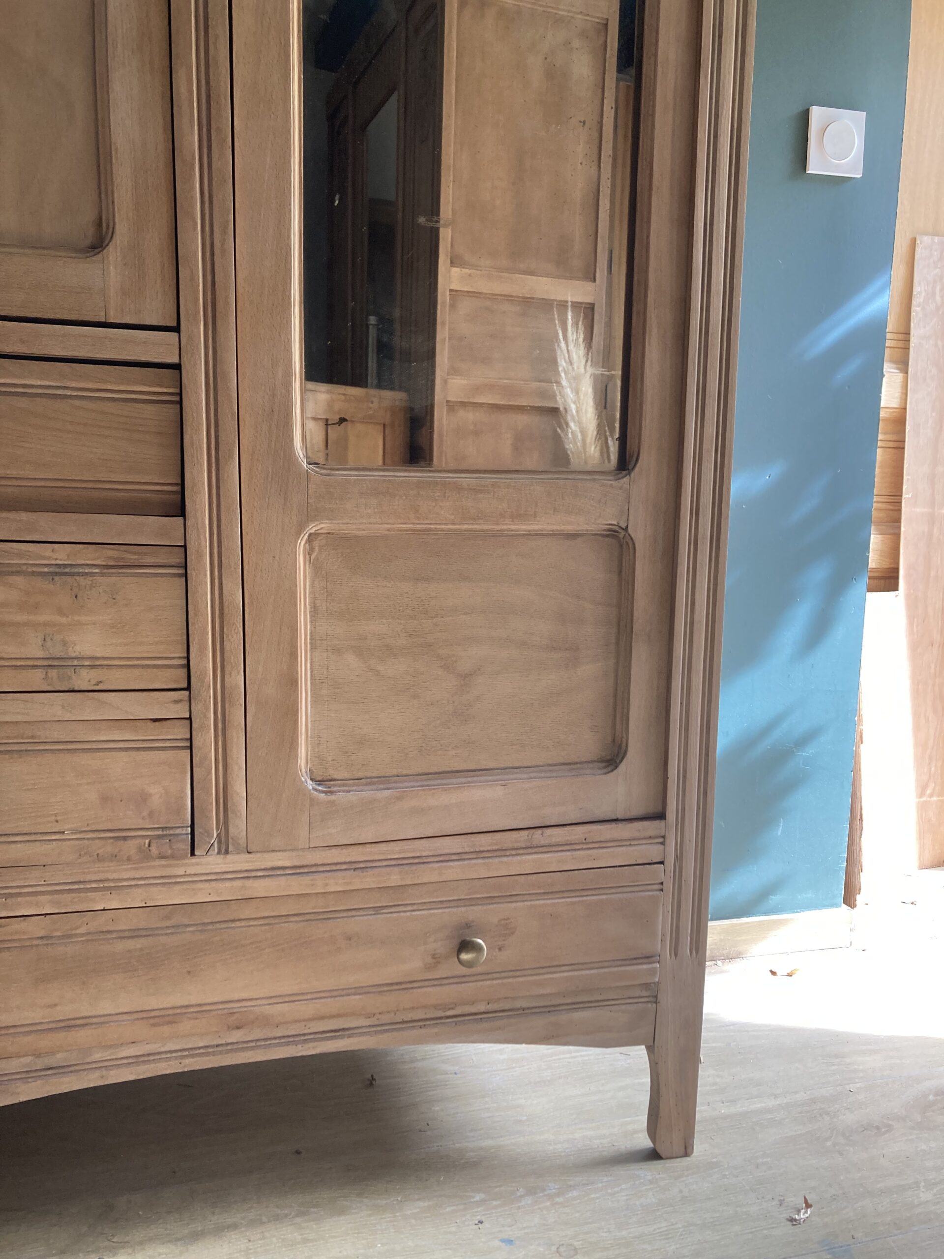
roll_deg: -1.2
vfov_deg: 63.4
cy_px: 630
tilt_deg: -8.2
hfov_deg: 49.7
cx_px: 472
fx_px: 1018
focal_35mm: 28
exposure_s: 1/84
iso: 80
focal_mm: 3.99
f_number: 1.8
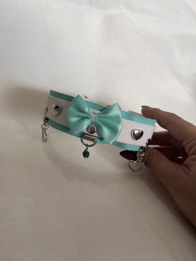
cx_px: 98
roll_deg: -11.1
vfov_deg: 67.3
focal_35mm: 26
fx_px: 196
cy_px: 130
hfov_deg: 53.1
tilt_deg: -37.2
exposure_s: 1/122
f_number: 1.6
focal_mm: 5.1
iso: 80
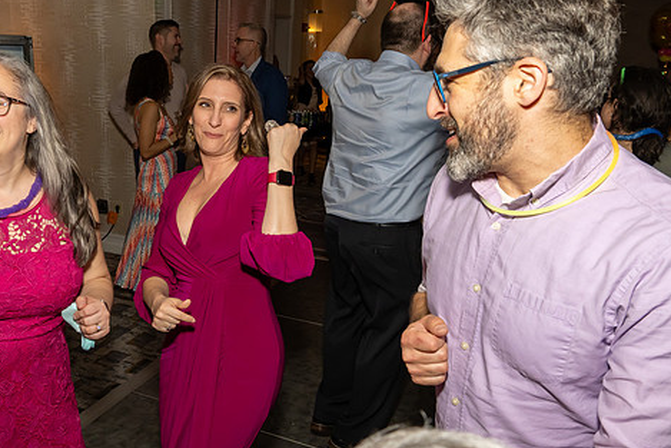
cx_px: 267
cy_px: 230
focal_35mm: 32
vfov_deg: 41.1
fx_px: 597
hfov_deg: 58.2
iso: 800
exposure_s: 1/250
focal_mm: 17
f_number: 7.1
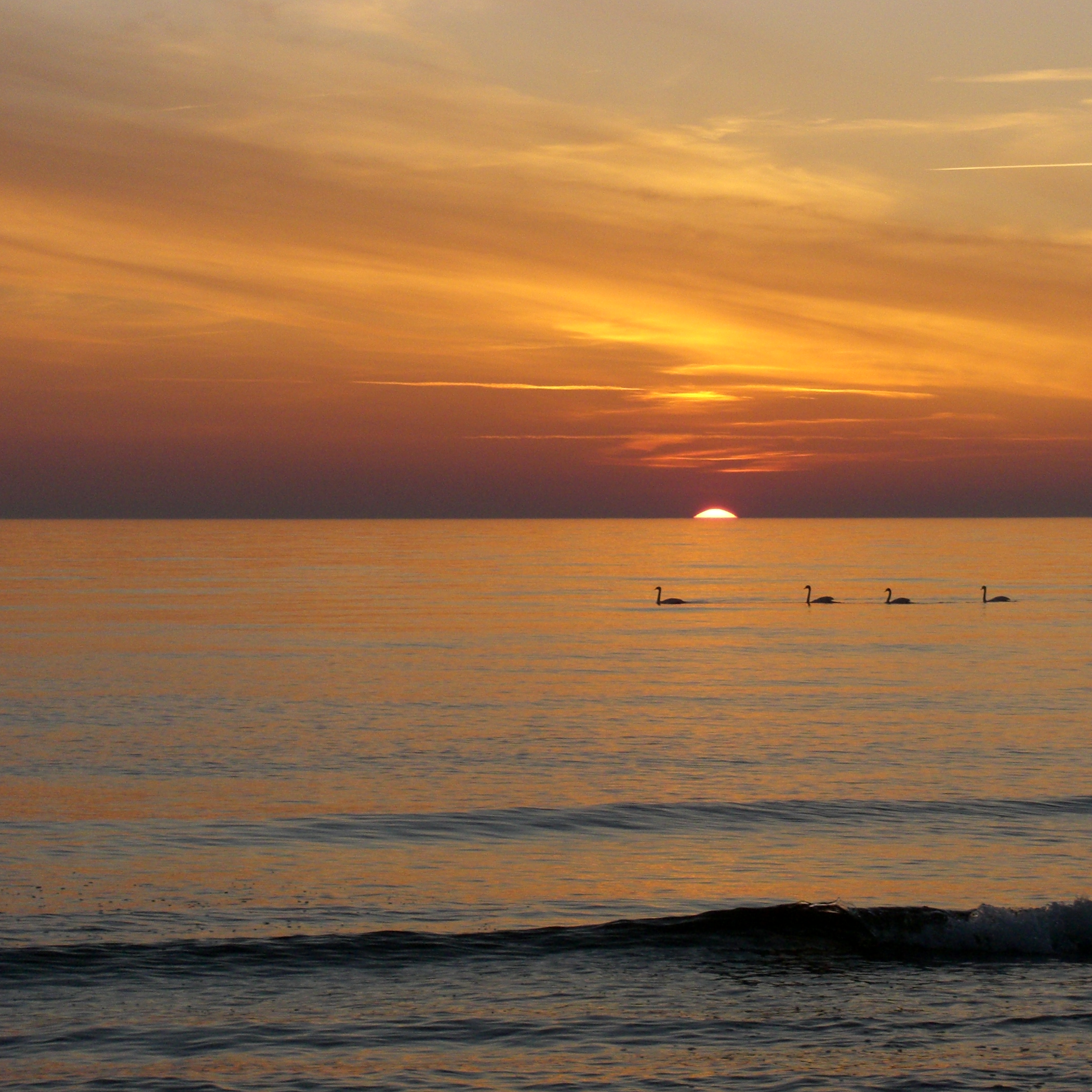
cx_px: 684
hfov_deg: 12.9
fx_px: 4818
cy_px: 548
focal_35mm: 135
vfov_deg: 12.9
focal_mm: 18.9
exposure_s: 1/250
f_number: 5.4
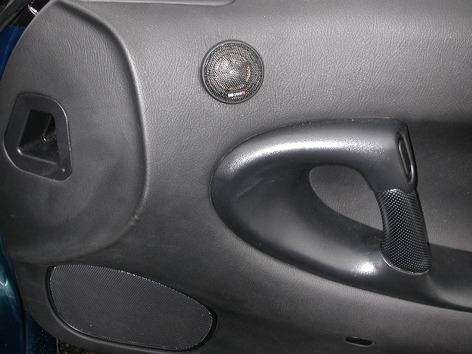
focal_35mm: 37
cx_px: 236
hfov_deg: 50.1
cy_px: 177
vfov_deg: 38.7
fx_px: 505
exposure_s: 1/59.9
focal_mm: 5.6
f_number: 4.5
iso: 101
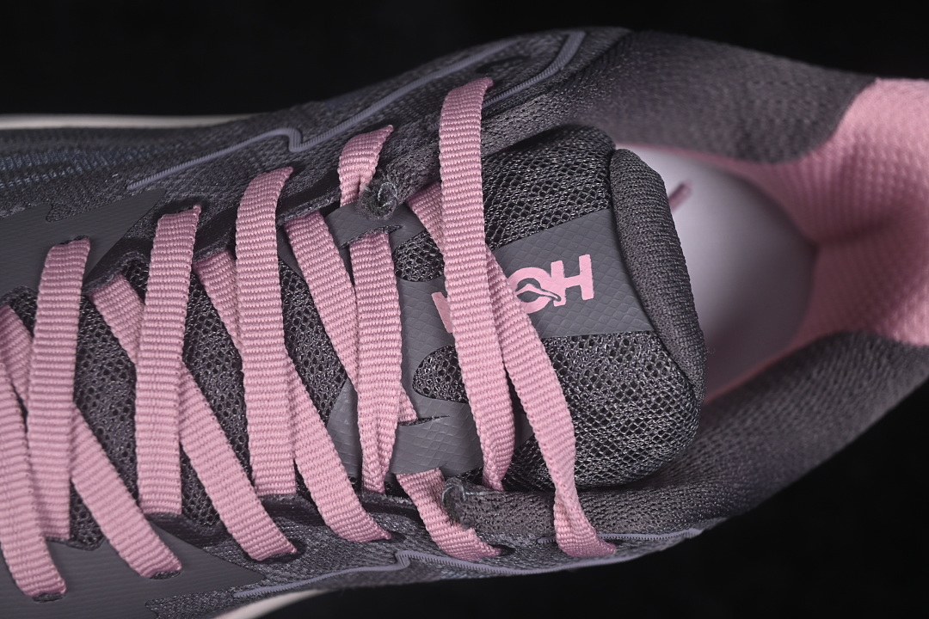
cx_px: 464
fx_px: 1935
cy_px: 310
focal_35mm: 75
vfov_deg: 18.2
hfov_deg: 27.0
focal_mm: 50
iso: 160
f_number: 7.1
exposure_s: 1/80
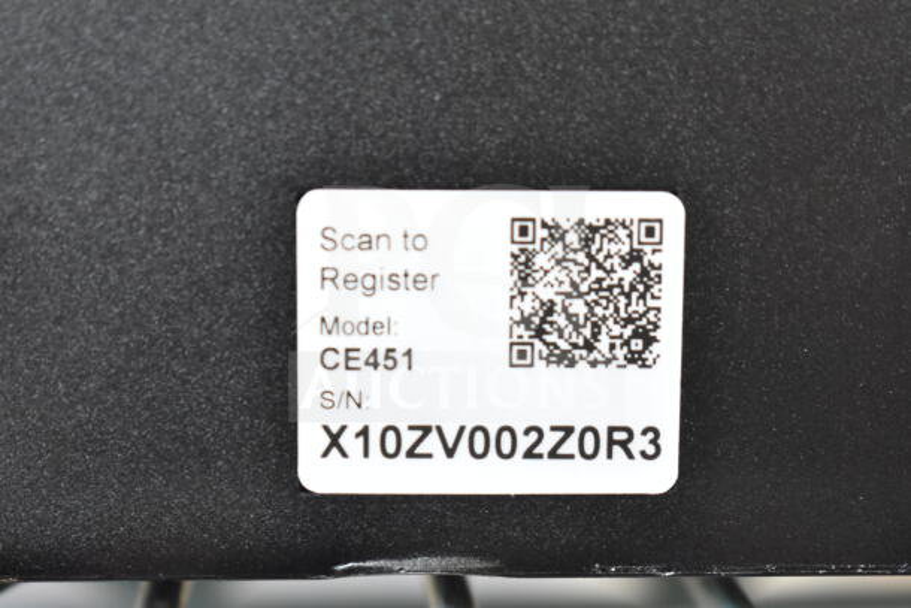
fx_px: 2088
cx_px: 456
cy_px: 304
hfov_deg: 24.6
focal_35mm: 82
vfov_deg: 16.6
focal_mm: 55
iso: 2800
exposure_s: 1/100
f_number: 5.6
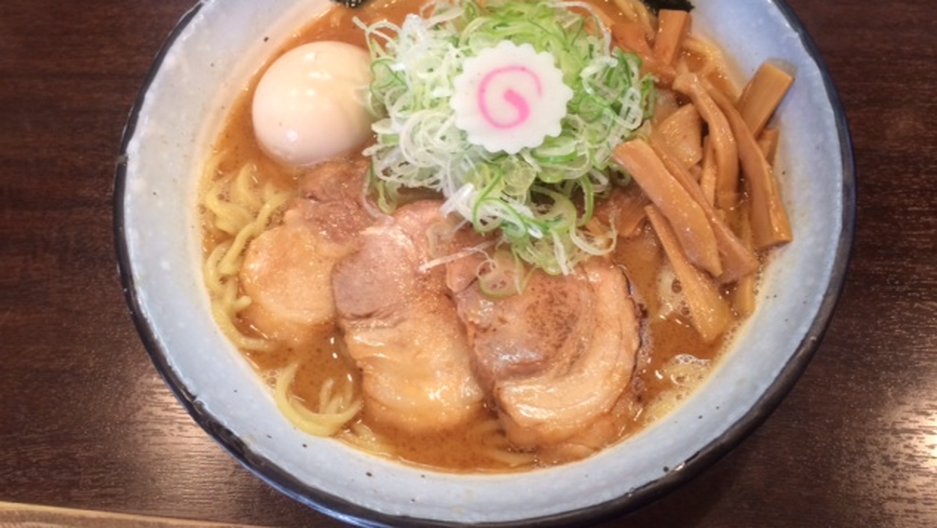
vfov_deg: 35.5
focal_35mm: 33
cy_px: 210
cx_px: 468
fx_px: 820
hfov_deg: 59.5
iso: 125
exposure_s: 1/30
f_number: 2.2
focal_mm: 4.12
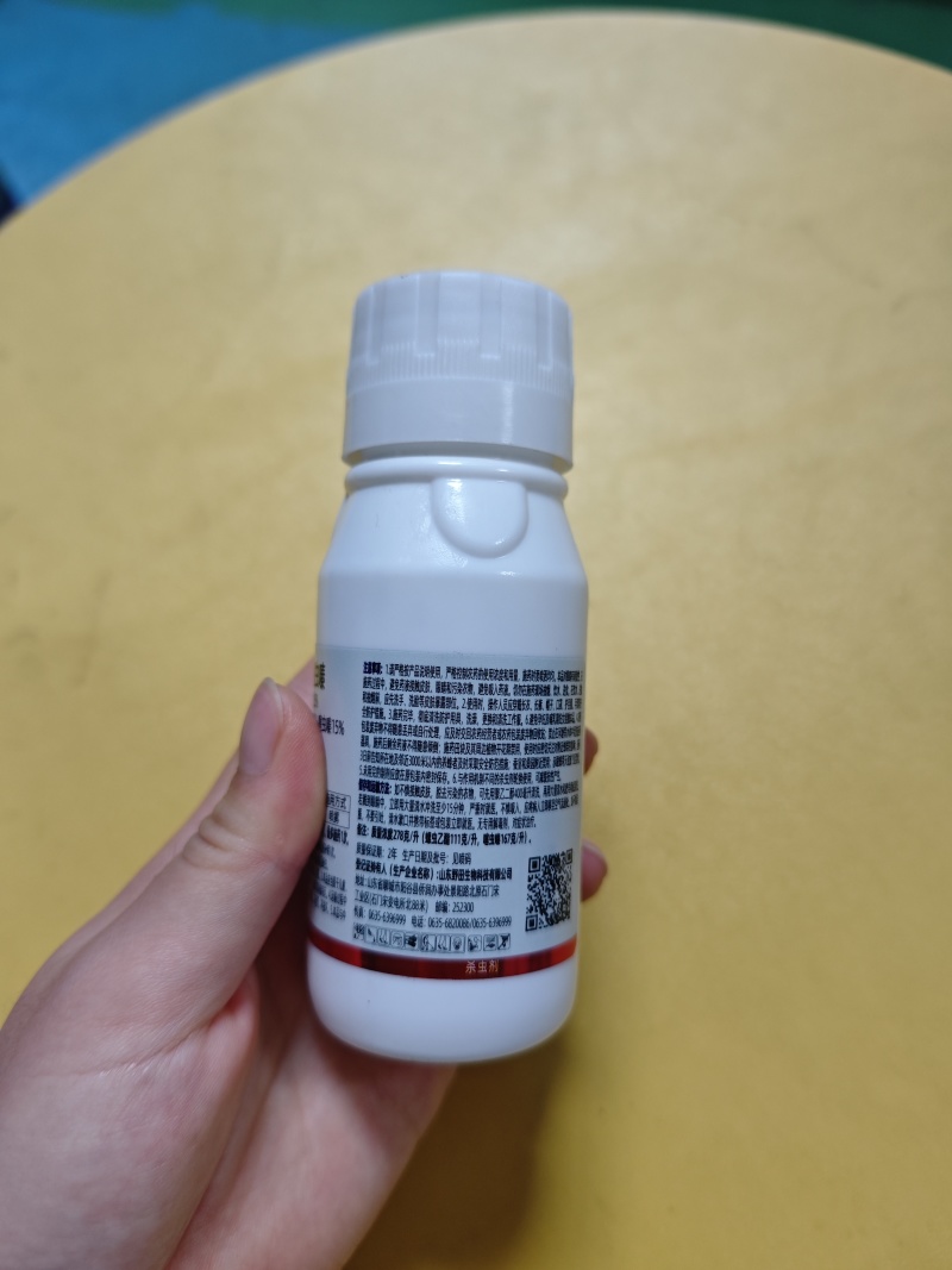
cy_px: 635
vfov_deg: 73.9
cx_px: 476
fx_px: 844
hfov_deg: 58.9
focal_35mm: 23
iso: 250
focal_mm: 6.55
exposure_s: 1/100
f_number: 1.6
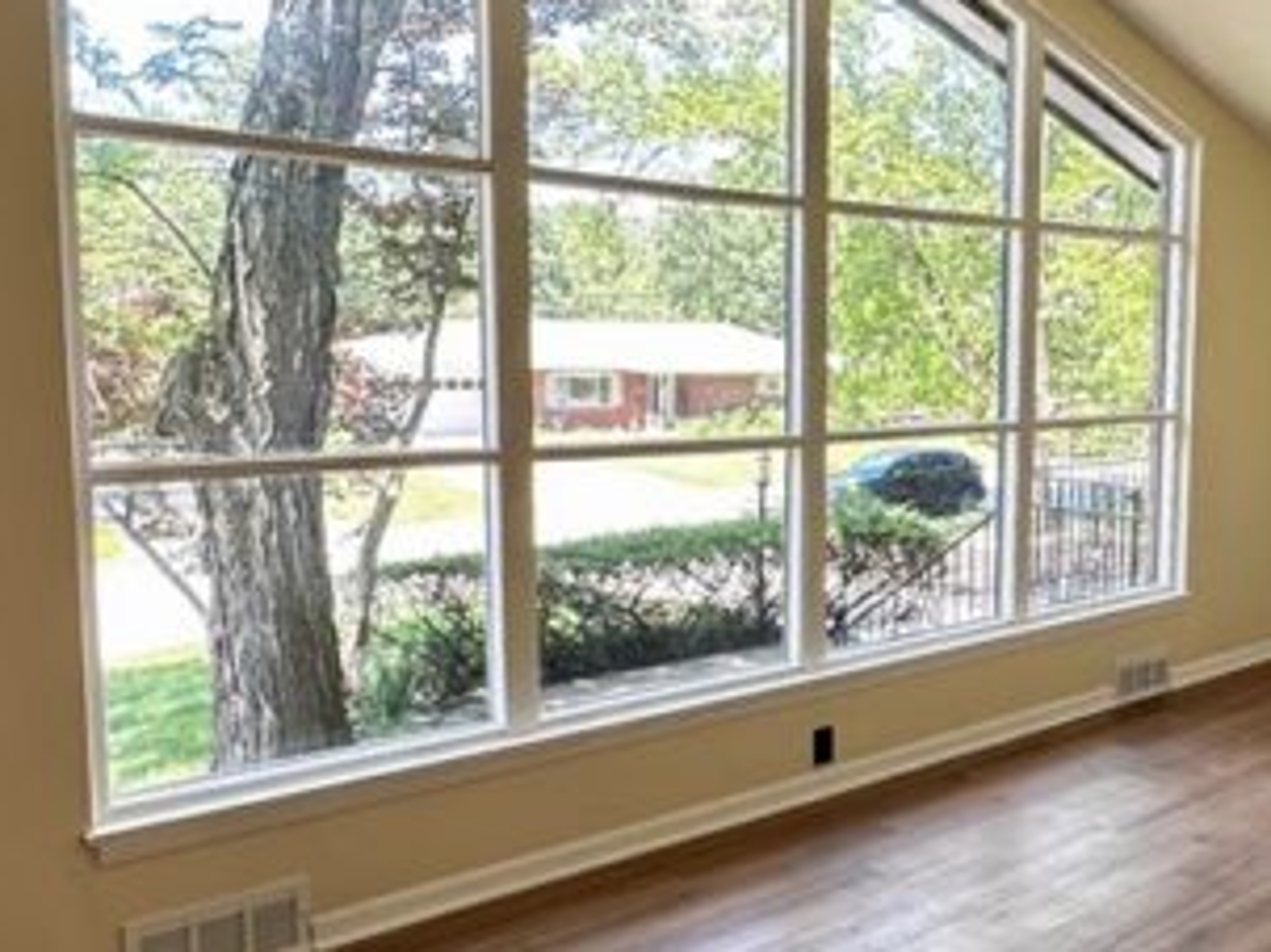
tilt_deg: -5.9
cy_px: 474
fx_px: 1358
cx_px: 982
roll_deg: -1.8
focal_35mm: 37
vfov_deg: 38.6
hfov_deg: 47.9
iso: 80
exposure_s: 1/99
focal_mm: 2.22
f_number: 2.2
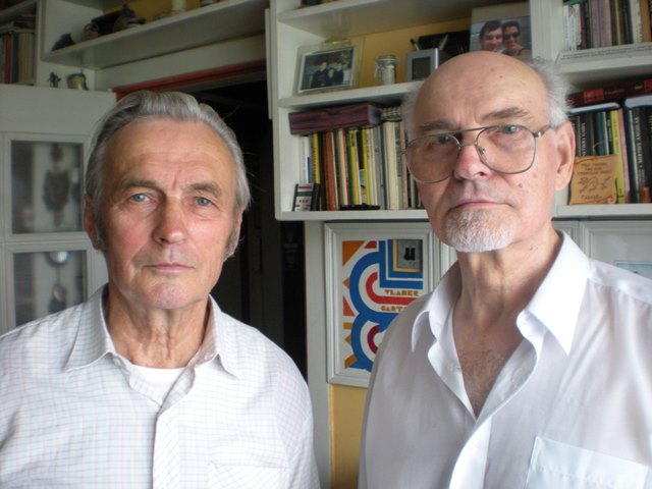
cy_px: 244
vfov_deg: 37.7
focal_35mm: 38
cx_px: 326
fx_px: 716
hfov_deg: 49.0
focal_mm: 6.3
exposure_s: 1/36.6
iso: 200
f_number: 3.1
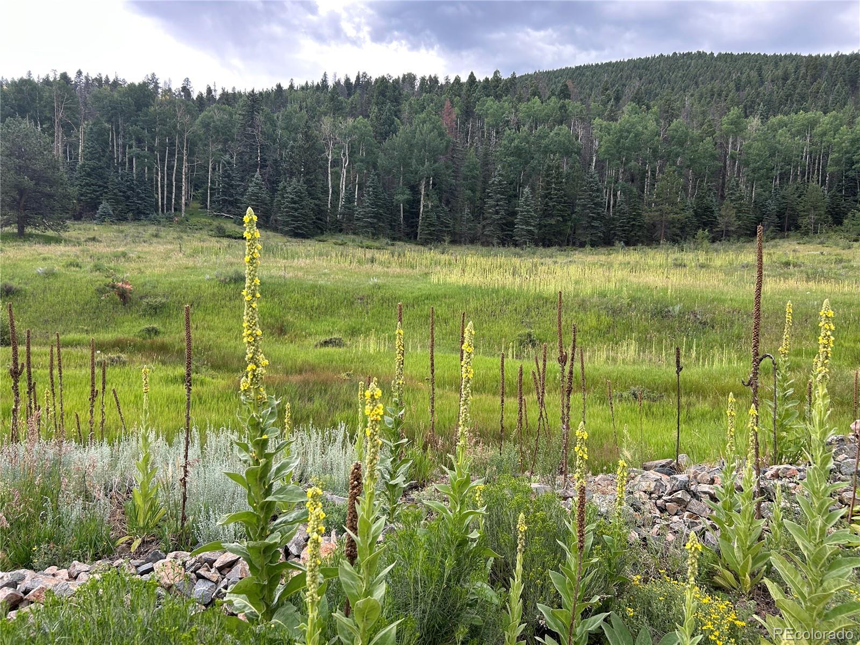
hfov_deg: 67.3
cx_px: 430
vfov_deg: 53.1
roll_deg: -2.8
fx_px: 646
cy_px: 322
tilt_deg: -5.4
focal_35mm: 26
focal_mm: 5.7
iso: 50
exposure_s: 1/547
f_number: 1.5
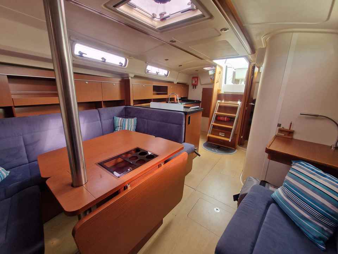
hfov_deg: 106.2
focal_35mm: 13
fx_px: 127
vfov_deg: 89.9
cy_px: 127
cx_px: 169
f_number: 2.2
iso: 100
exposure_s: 1/100
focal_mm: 2.2
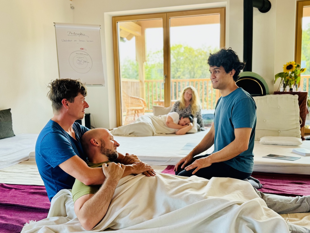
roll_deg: +0.8
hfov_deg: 71.6
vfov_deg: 56.8
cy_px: 116
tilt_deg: -7.4
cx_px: 155
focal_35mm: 24
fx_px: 215
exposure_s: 1/176
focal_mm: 6.76
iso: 64
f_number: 1.78
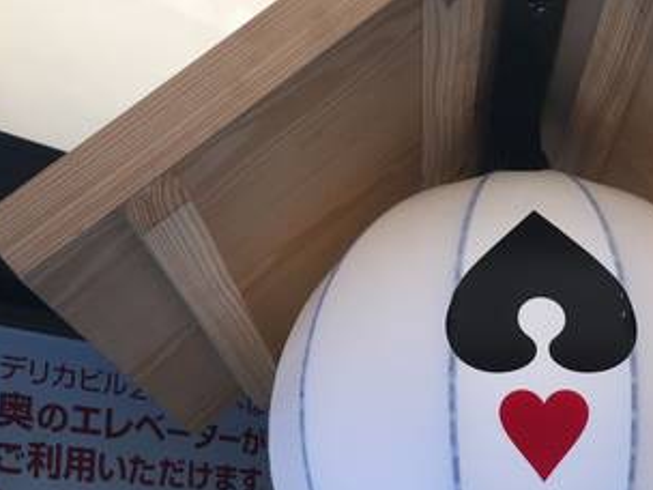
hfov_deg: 31.1
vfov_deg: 23.9
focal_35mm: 61
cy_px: 340
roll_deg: +1.2
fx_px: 1151
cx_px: 494
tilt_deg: +14.5
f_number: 2.2
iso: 40
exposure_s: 1/120
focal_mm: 4.15
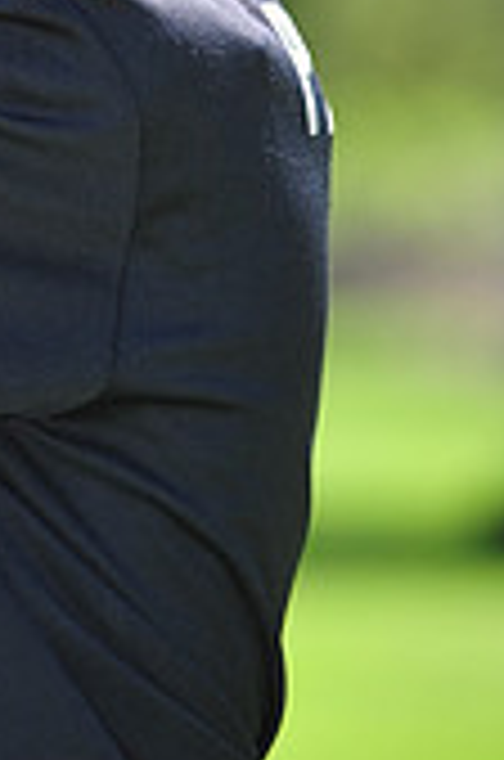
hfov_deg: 2.0
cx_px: -238
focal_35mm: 687
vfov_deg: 3.0
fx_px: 14485
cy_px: -445
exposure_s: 1/400
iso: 200
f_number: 4.5
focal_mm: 200
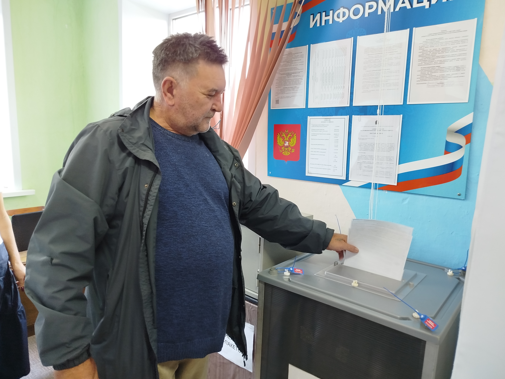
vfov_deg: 54.9
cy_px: 186
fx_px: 365
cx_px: 254
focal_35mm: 25
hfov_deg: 69.4
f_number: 1.7
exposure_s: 1/33
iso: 250
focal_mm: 5.31
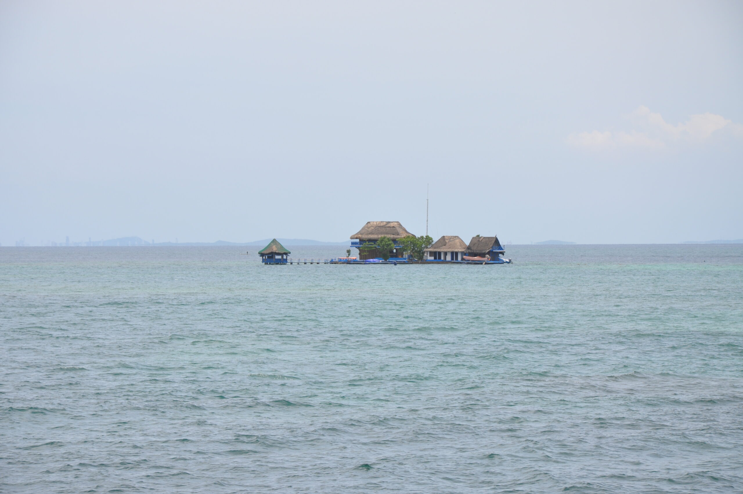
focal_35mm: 158
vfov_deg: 8.7
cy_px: 247
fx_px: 3246
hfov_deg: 13.1
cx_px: 372
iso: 200
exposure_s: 1/400
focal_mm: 105
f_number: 10
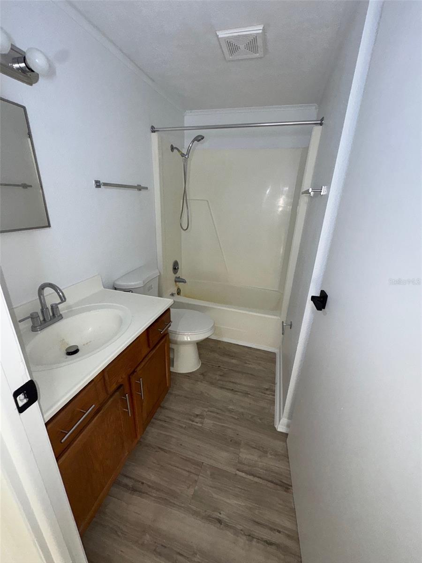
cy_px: 282
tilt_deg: -21.0
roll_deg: -2.1
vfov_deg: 102.1
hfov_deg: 85.7
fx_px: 228
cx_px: 211
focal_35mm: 14
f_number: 2.2
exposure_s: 1/121
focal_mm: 2.22
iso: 160
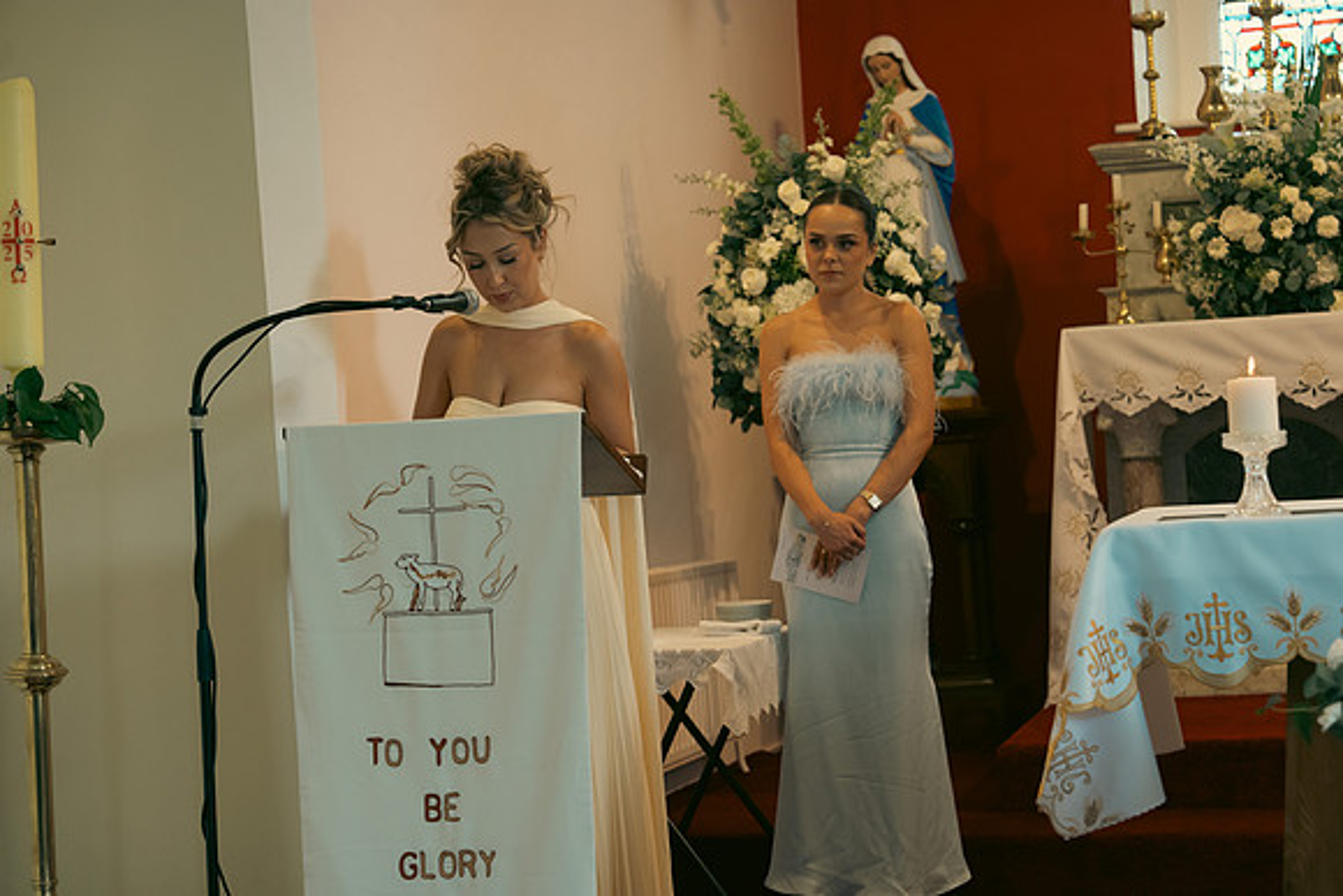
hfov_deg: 28.8
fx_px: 2612
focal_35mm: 70
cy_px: 448
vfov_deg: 19.5
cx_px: 672
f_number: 3.5
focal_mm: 70
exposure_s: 1/200
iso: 1600
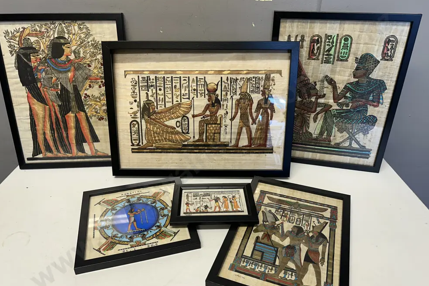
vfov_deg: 49.5
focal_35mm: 26
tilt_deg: -29.1
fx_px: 310
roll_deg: +0.8
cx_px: 213
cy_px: 152
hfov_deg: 69.4
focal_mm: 6.86
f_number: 1.78
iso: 100
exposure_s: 1/100
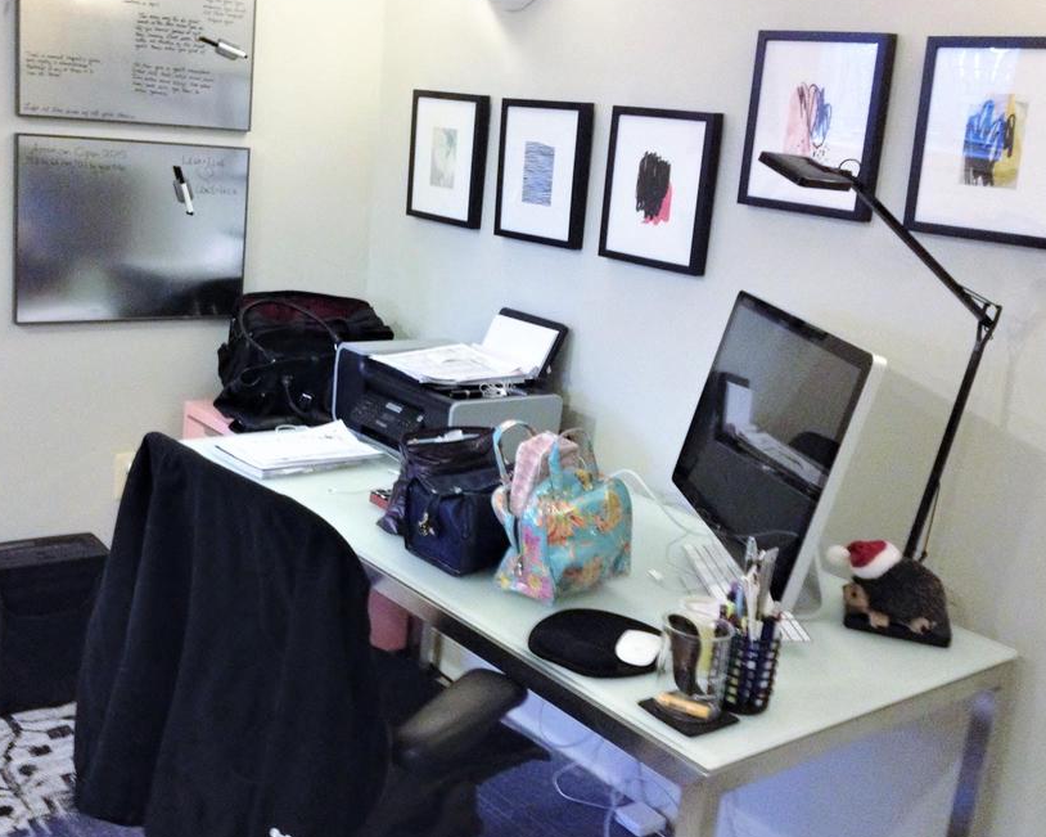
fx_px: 1331
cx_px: 419
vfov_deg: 34.9
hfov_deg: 42.7
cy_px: 372
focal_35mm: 43
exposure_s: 1/20
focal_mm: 4.28
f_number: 2.4
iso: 400
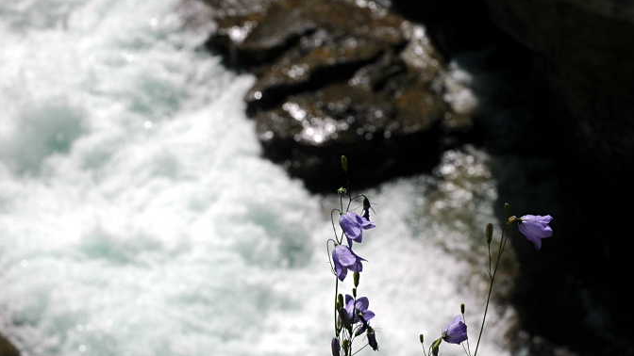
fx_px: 1446
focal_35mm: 86
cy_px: 225
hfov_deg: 24.7
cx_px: 330
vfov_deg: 14.0
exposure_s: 1/800
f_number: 8
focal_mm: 46
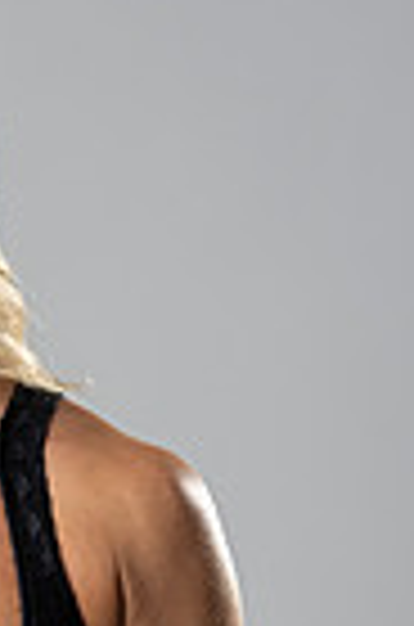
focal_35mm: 276
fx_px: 4785
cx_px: -202
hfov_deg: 4.9
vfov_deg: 7.4
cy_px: 766
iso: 200
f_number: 3.2
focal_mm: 85
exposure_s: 1/160
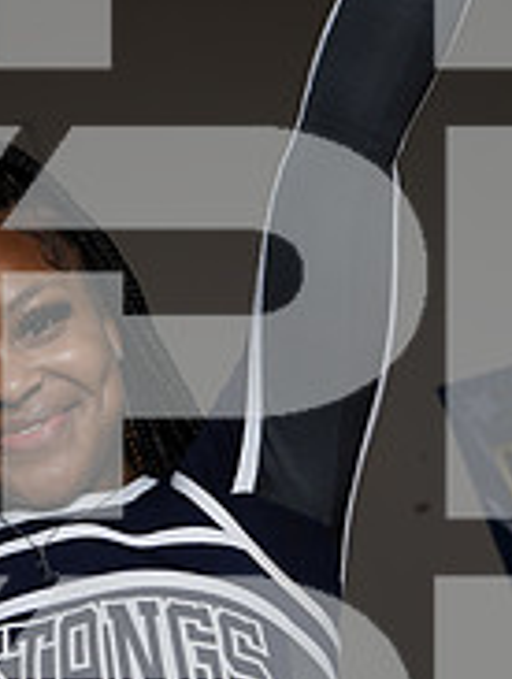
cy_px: 325
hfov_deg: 19.3
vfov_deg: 26.6
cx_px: -70
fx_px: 1435
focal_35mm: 73
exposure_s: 1/250
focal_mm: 24
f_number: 4.5
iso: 100
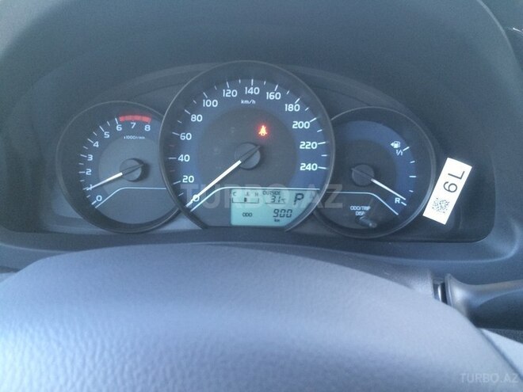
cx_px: 262
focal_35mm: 29
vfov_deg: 48.2
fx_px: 438
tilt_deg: -25.6
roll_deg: -1.4
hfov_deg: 61.7
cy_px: 196
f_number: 2.2
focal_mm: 4.15
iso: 125
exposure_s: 1/33
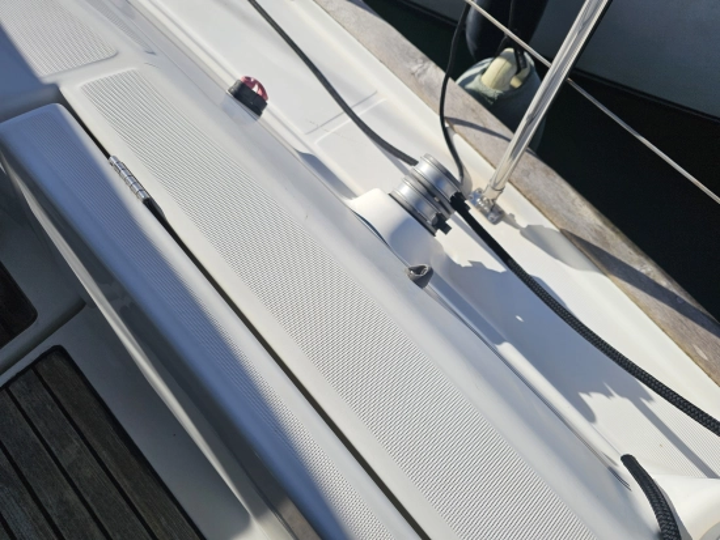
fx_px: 479
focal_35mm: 23
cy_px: 270
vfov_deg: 58.9
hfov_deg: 73.9
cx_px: 360
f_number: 1.7
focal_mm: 6.3
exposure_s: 1/1580
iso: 12
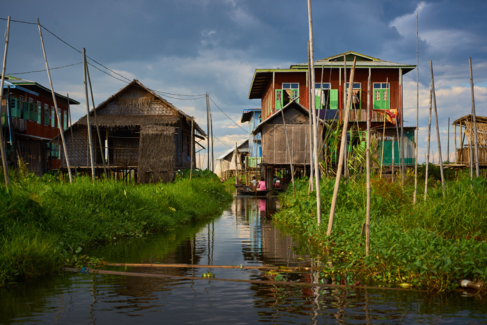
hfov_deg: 39.6
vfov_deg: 27.0
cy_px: 162
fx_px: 676
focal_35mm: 50
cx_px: 244
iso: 200
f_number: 8
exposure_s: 1/350
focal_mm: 50
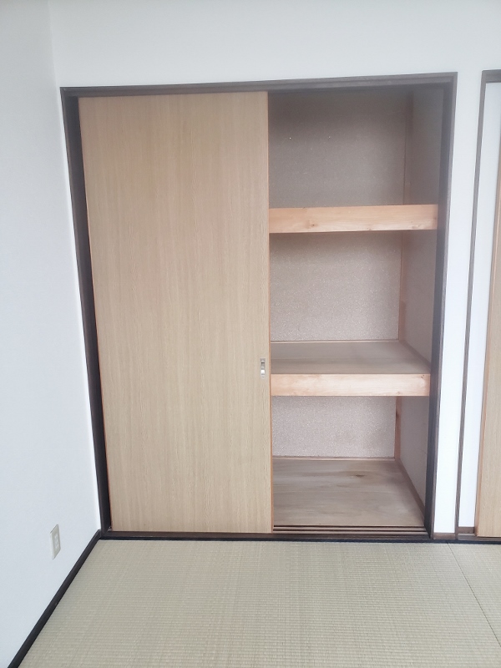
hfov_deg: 53.1
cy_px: 334
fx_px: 502
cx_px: 250
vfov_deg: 67.3
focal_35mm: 26
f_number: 2.4
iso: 320
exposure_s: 1/50
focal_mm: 4.3
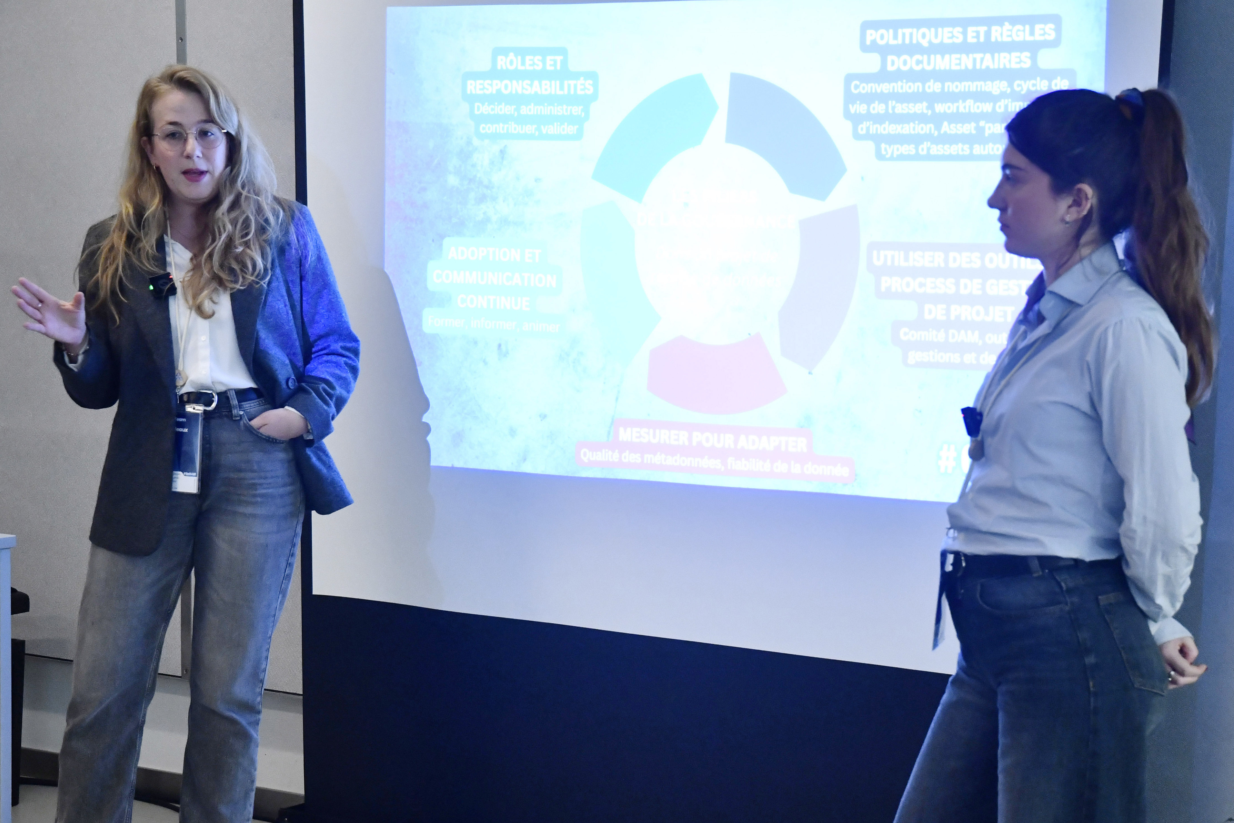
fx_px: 2057
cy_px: 412
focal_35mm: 60
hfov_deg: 33.4
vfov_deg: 22.6
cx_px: 617
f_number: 4
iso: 2500
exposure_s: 1/60
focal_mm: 40
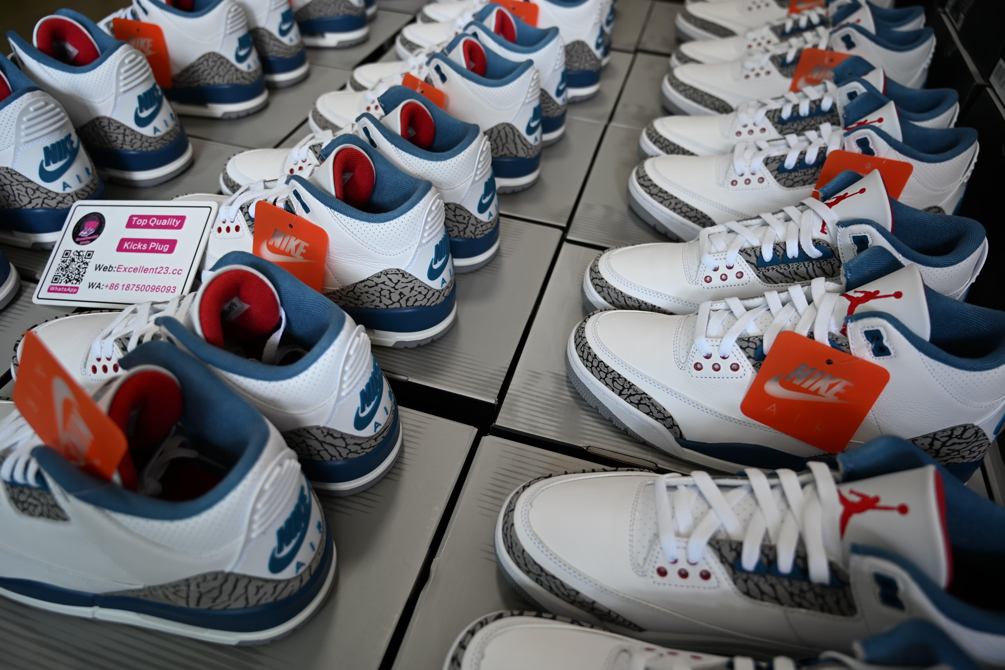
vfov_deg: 53.1
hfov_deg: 73.7
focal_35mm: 24
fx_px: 670
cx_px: 502
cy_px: 335
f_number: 4
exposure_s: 1/25
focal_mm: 24
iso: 220
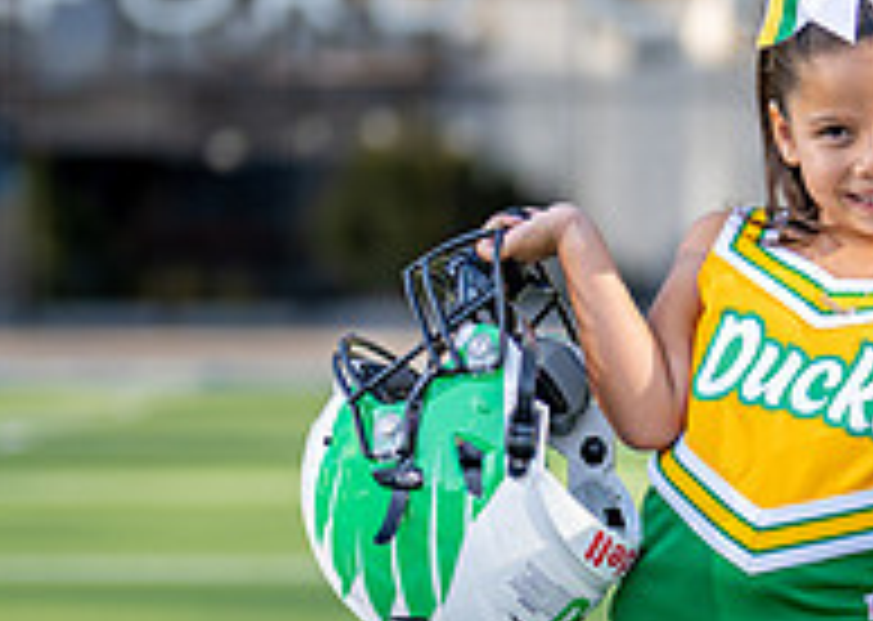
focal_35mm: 185
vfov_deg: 7.7
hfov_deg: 10.8
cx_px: 845
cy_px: 563
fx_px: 4580
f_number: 1.2
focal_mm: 50
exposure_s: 1/3200
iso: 100
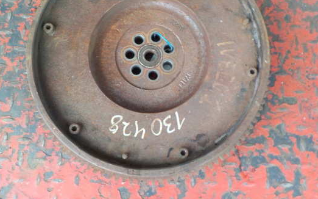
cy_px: 62
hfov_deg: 50.4
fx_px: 338
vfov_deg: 32.4
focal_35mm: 39
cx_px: 169
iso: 200
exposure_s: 1/30
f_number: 3.3
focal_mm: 4.1
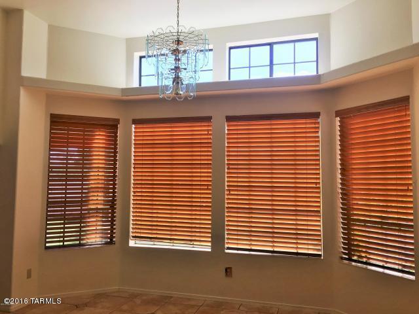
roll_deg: -1.6
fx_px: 351
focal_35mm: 29
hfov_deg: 61.7
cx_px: 210
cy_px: 157
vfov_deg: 48.2
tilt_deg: +4.8
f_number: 2.2
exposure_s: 1/444
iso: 32
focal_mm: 4.15
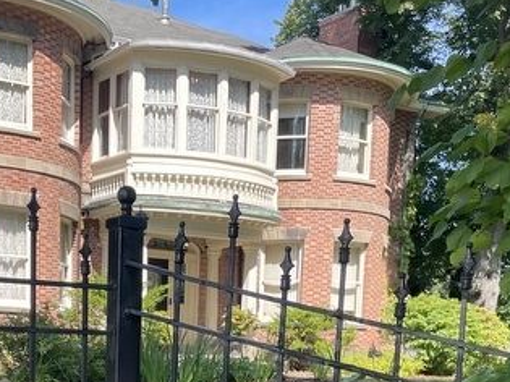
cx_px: 162
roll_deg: -2.1
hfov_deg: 29.2
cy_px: 448
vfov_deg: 20.9
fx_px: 972
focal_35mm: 66
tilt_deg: -4.3
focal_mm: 4.2
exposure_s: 1/785
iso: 32
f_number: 1.6
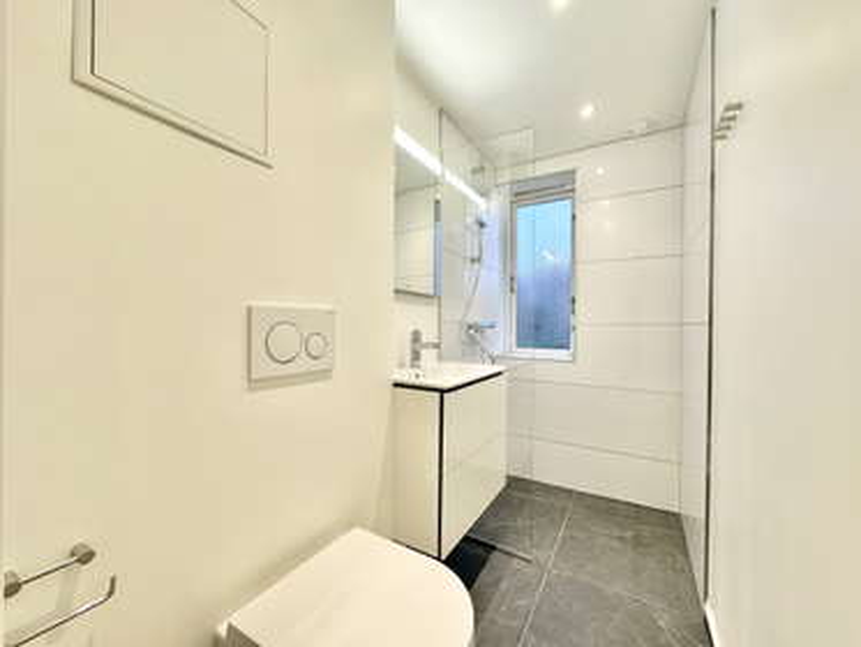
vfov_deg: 85.7
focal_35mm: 14
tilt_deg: -0.2
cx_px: 430
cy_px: 324
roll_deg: -0.7
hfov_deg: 102.0
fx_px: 348
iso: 100
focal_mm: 2.22
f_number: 2.2
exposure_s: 1/100
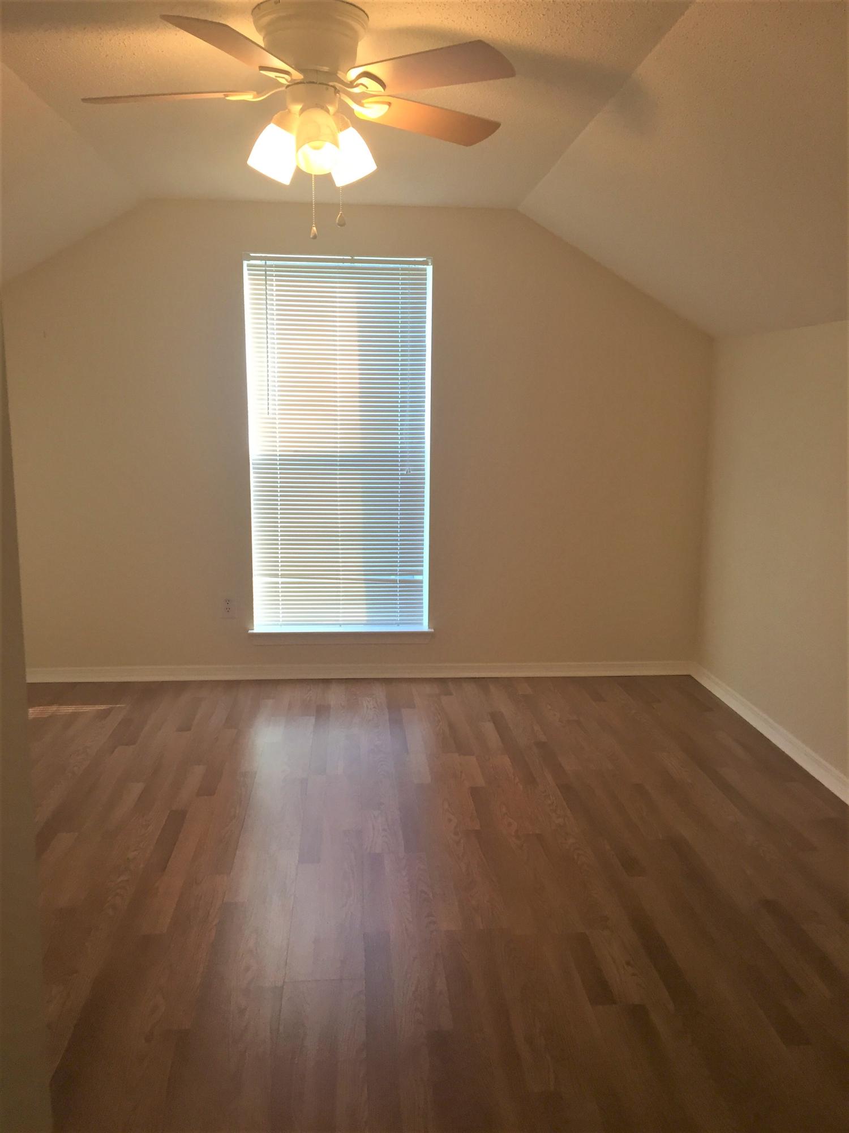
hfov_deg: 48.2
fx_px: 948
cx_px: 424
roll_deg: -0.1
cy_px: 566
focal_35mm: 29
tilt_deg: -9.9
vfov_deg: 61.7
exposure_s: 1/30
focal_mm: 4.15
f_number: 2.2
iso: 32
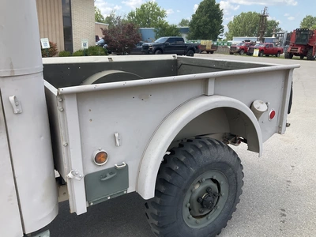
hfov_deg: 61.7
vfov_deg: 48.2
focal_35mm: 29
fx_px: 265
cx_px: 158
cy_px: 118
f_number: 1.8
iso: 25
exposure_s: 1/759
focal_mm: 3
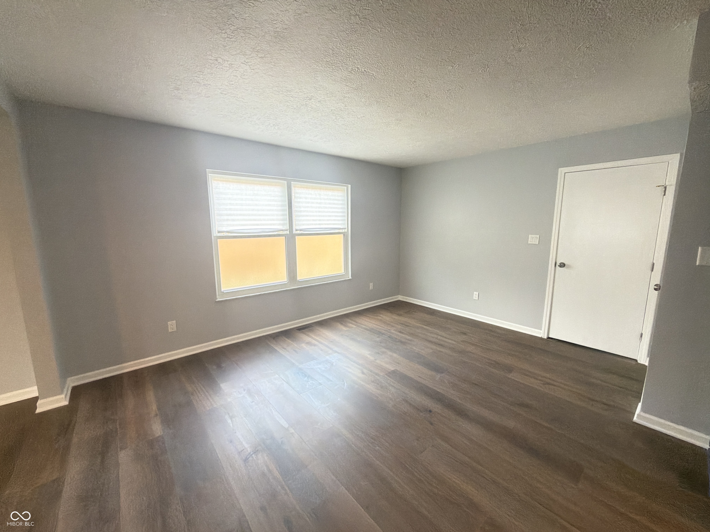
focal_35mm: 14
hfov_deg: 102.1
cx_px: 355
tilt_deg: -8.5
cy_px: 266
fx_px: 287
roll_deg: +0.1
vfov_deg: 85.7
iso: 320
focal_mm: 2.22
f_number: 2.2
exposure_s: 1/60
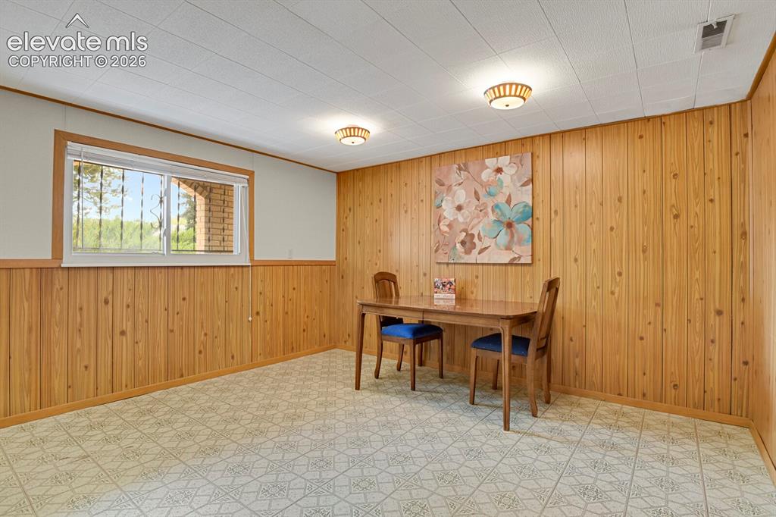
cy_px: 258
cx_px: 388
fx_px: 366
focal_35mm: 17
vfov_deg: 70.4
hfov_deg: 93.3
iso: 12800
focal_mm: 17
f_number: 8
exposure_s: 1/15
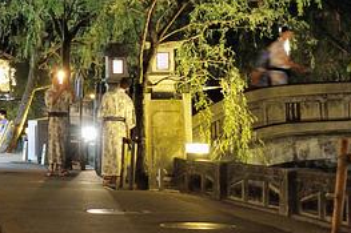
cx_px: -45
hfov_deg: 15.2
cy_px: 6
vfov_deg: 10.4
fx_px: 1276
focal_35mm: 131
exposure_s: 1/8
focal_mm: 50
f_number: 4
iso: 3200
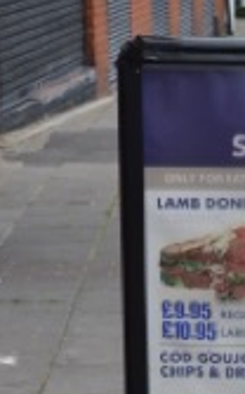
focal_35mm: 164
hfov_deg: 7.9
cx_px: 307
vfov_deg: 12.5
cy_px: 451
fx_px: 1757
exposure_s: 1/80
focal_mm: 28
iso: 100
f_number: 5.6
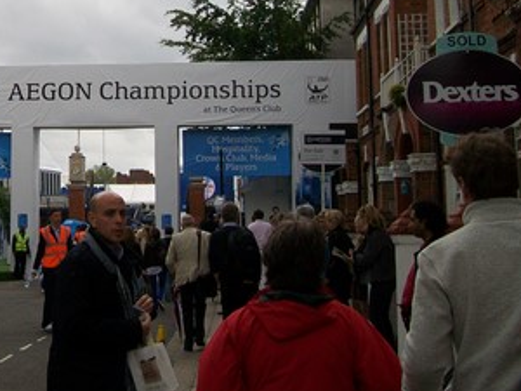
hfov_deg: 27.7
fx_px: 1023
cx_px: 68
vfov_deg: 21.1
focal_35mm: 68
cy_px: 30
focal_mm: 6.1
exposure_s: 1/640
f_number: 2.7
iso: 64
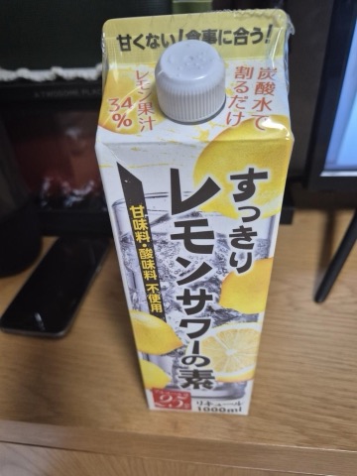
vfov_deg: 73.9
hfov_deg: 58.9
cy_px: 238
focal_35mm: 23
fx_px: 316
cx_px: 178
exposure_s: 1/120
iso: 500
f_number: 1.8
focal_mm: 5.4
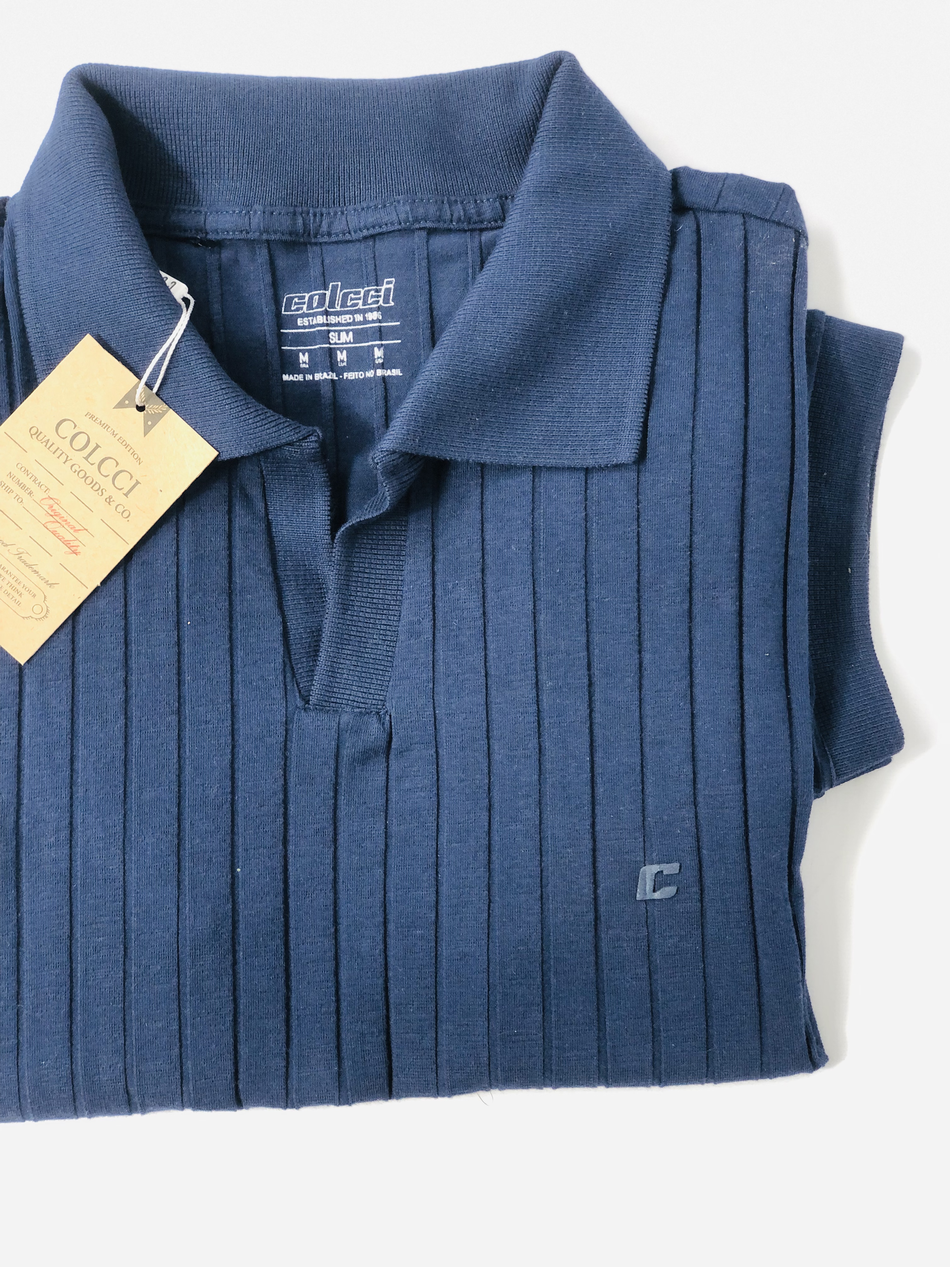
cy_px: 634
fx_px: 1903
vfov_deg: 36.8
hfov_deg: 28.0
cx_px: 475
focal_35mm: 52
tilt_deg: -84.6
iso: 50
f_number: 2.4
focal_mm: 6
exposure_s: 1/60
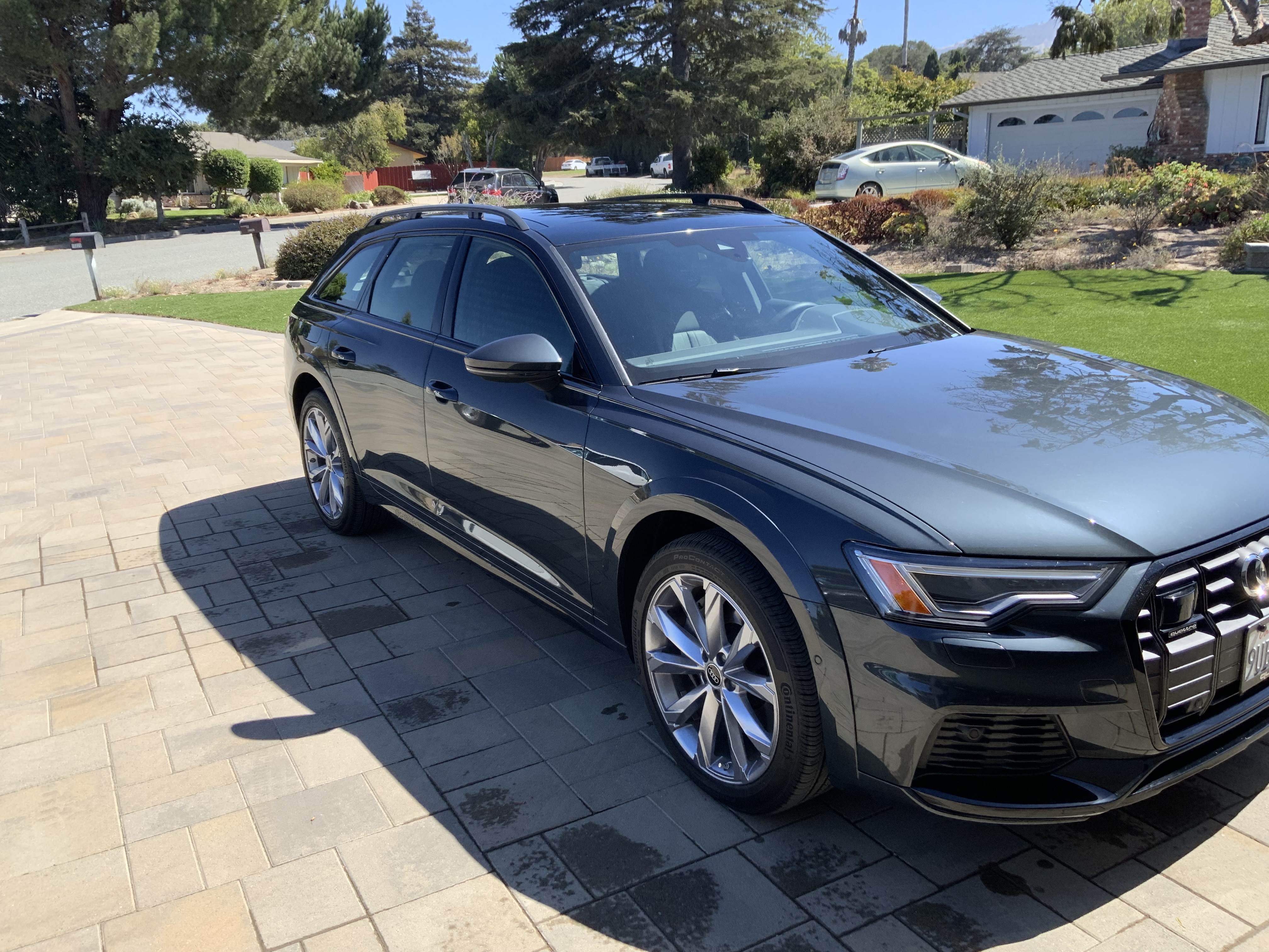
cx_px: 634
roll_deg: +0.5
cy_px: 476
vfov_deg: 48.2
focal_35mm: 29
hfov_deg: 61.7
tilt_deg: -15.5
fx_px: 1063
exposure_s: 1/842
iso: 16
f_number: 1.8
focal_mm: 3
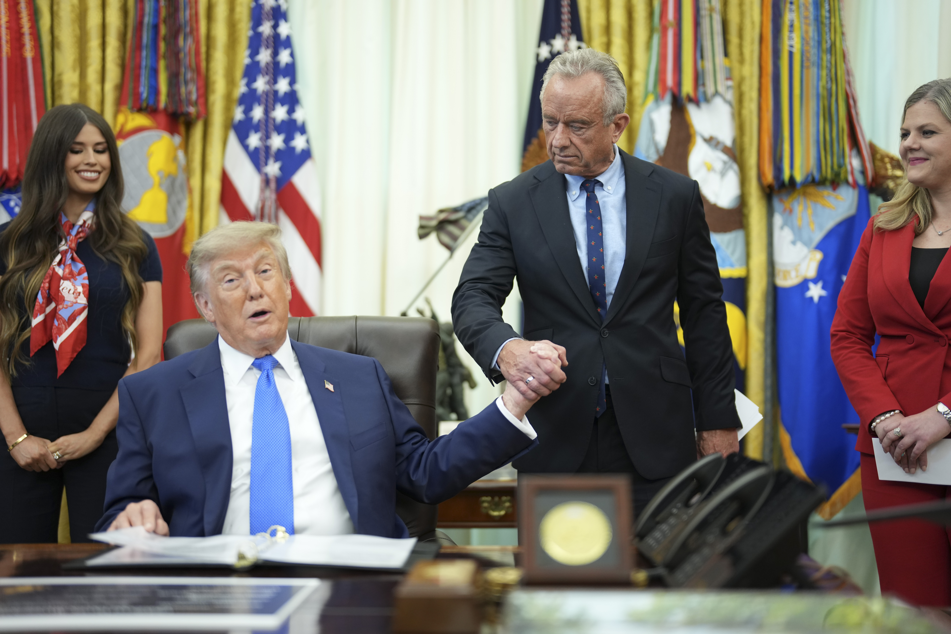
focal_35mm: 50
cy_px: 317
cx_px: 476
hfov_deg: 39.6
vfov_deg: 27.0
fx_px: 1321
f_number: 1.2
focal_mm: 50
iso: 1000
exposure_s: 1/250
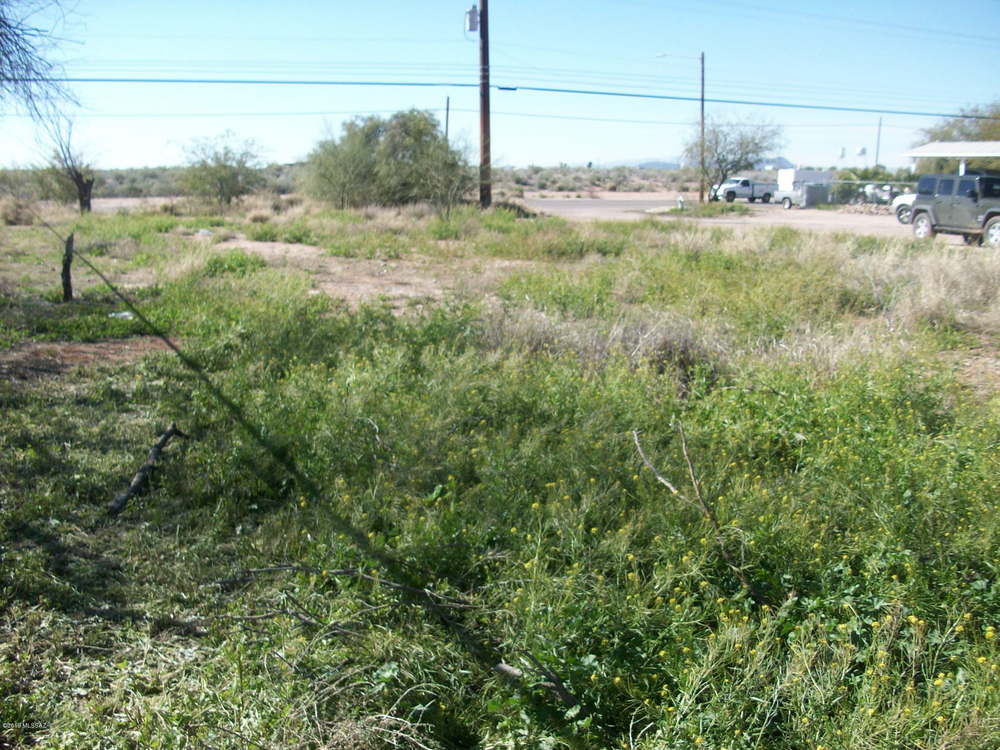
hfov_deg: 54.0
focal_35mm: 34
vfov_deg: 41.8
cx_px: 500
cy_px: 375
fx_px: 982
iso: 64
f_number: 2.8
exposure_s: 1/586
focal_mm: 5.7
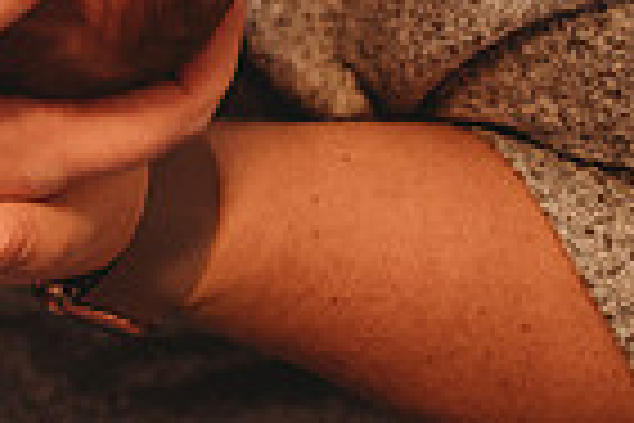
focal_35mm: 99
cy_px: -434
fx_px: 1743
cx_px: -607
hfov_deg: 16.2
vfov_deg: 12.2
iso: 500
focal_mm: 24
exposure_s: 1/160
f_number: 2.2
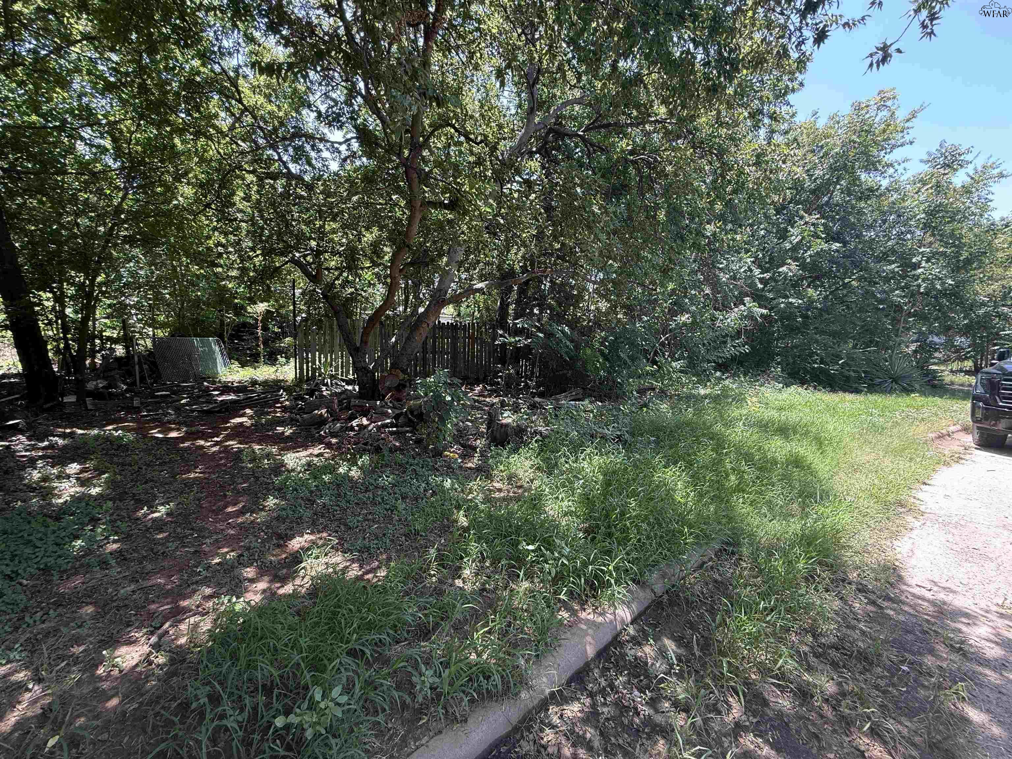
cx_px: 506
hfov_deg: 102.1
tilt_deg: -6.6
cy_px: 380
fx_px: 409
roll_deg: -3.2
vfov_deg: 85.7
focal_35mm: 14
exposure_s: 1/99
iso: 50
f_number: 2.2
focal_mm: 2.22
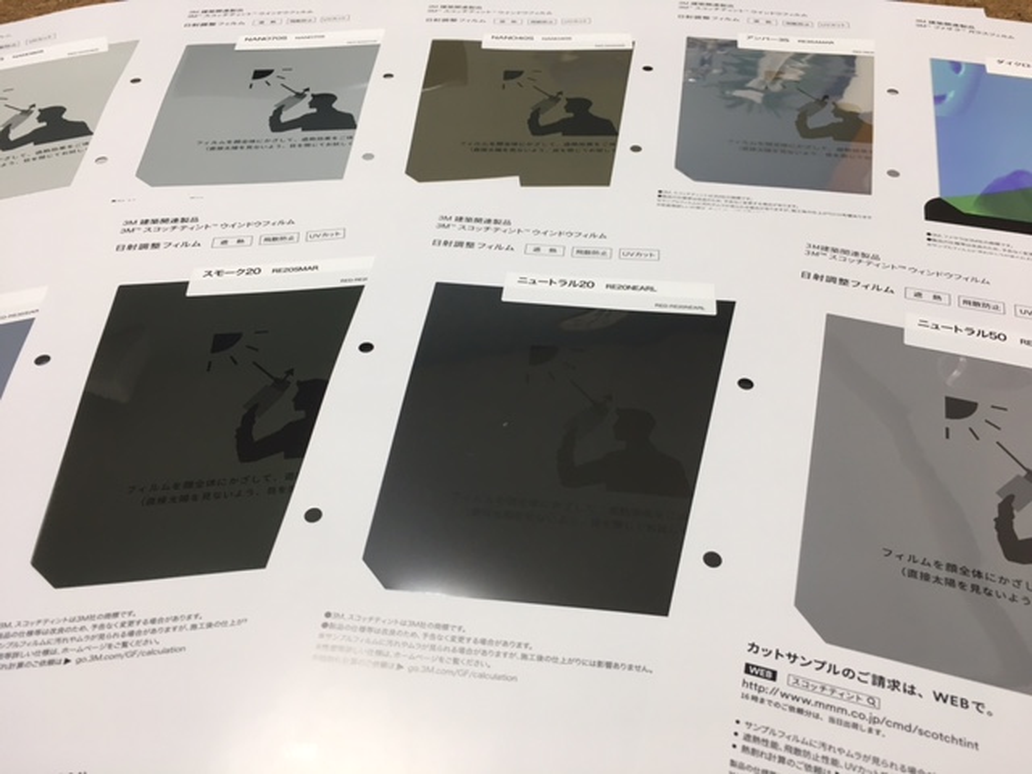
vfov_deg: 48.2
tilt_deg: -46.6
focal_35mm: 29
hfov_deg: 61.7
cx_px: 516
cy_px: 387
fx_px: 865
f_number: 2.2
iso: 64
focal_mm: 4.15
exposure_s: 1/30
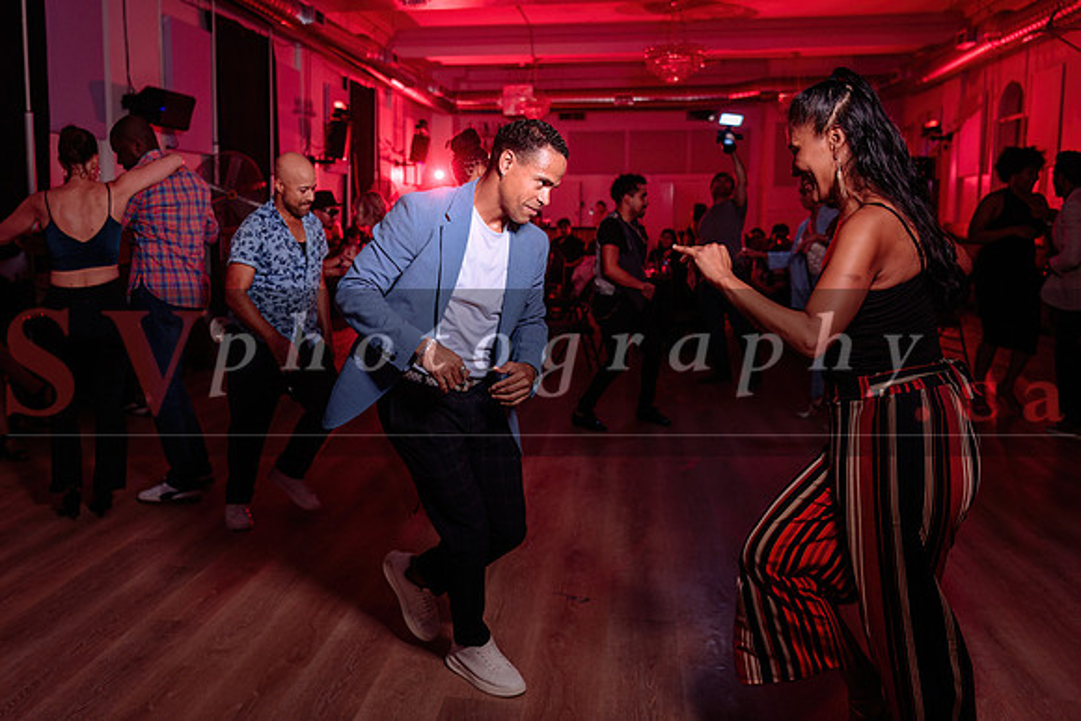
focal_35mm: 32
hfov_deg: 57.8
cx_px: 476
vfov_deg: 40.5
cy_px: 317
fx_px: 975
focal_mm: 29
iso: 500
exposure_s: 1/80
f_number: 2.8
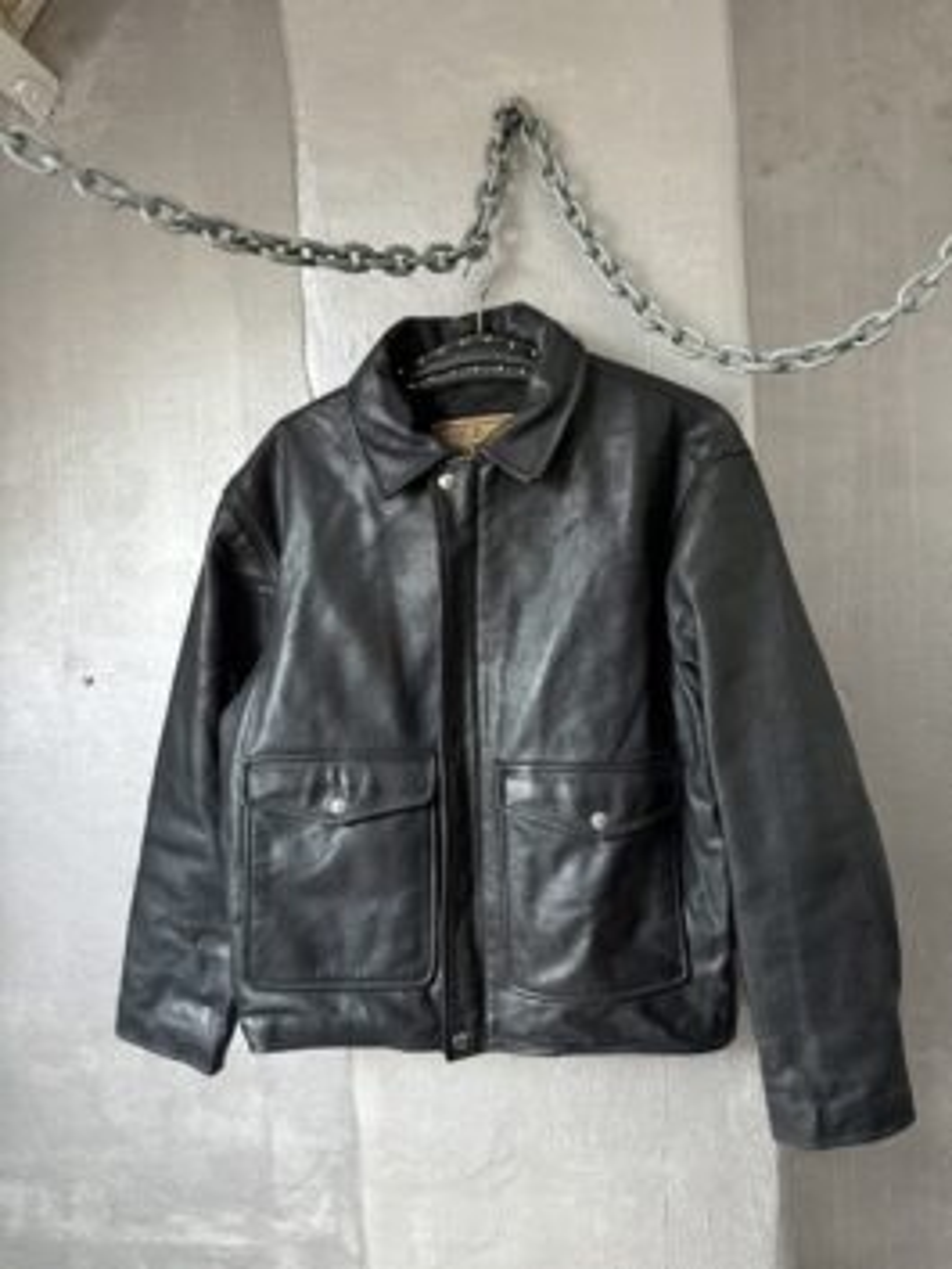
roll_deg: +0.6
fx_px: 880
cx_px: 476
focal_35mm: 24
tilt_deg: -1.7
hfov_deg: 56.8
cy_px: 634
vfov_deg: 71.6
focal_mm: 6.76
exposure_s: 1/60
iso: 400
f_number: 1.78
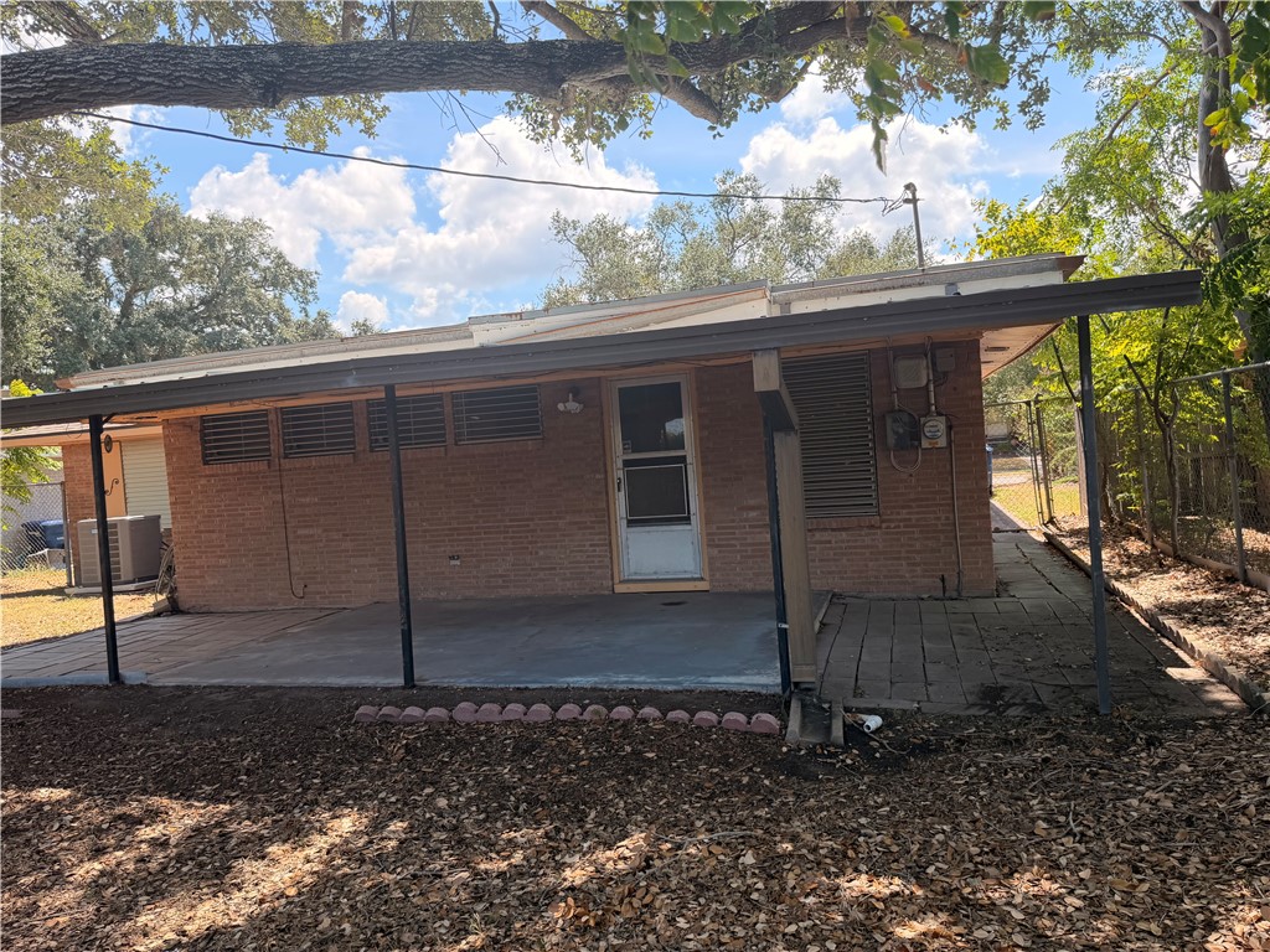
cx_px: 635
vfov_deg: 56.8
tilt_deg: -1.3
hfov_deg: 71.6
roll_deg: +4.9
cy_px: 476
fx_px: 881
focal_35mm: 24
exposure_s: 1/1075
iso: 80
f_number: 1.78
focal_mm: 6.76
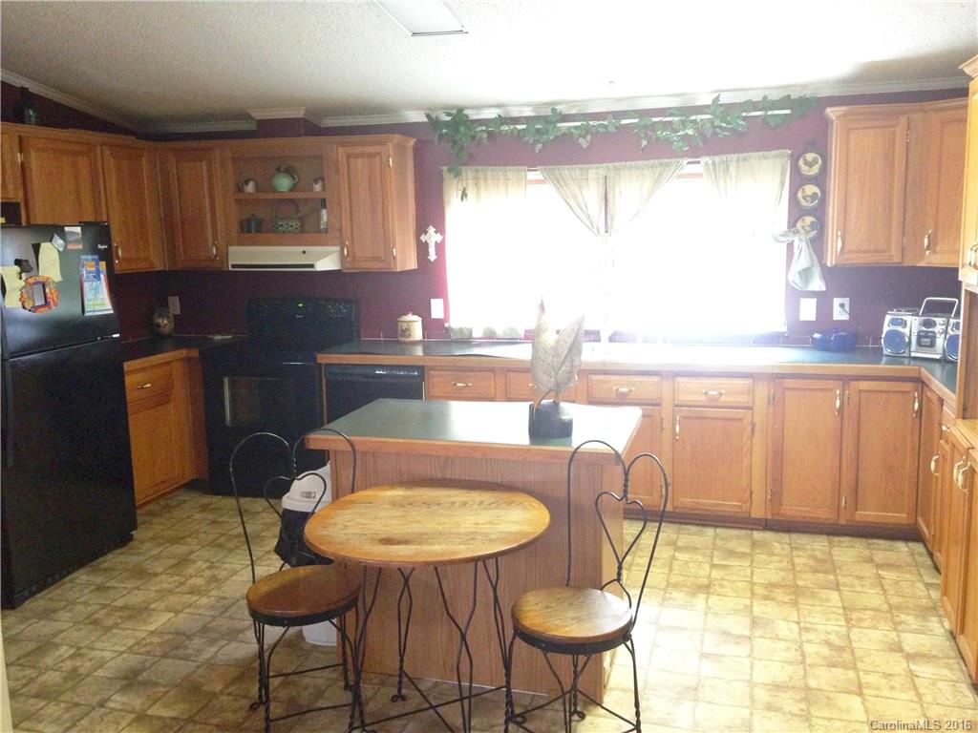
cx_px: 489
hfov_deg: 55.4
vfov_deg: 42.9
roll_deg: +3.0
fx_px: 932
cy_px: 366
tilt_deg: -8.5
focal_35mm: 33
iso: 320
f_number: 2.4
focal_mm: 4.12
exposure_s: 1/20
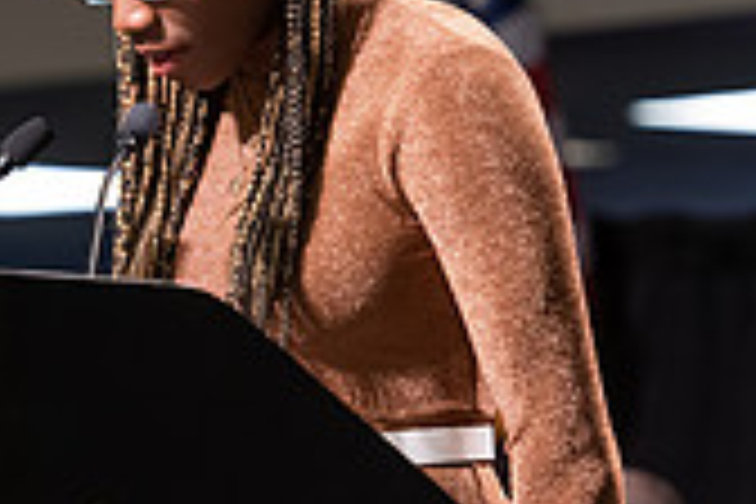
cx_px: 0
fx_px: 11234
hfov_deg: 3.8
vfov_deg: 2.6
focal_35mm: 535
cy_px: 299
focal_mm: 155
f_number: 3.5
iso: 1250
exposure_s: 1/200
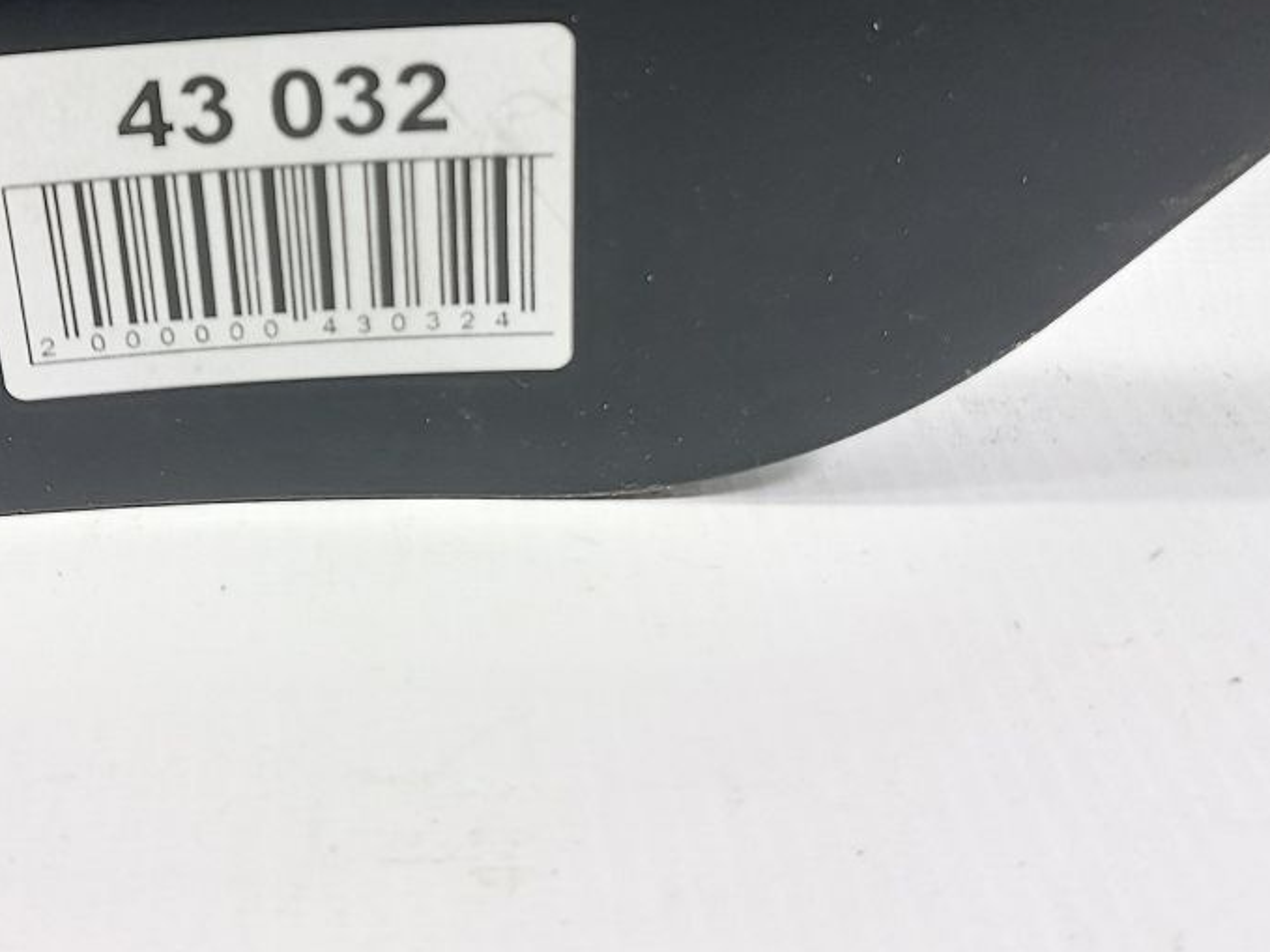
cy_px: 135
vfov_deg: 28.7
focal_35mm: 49
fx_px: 1797
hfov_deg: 38.1
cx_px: 351
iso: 200
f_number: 1.8
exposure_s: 1/50
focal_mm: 5.23
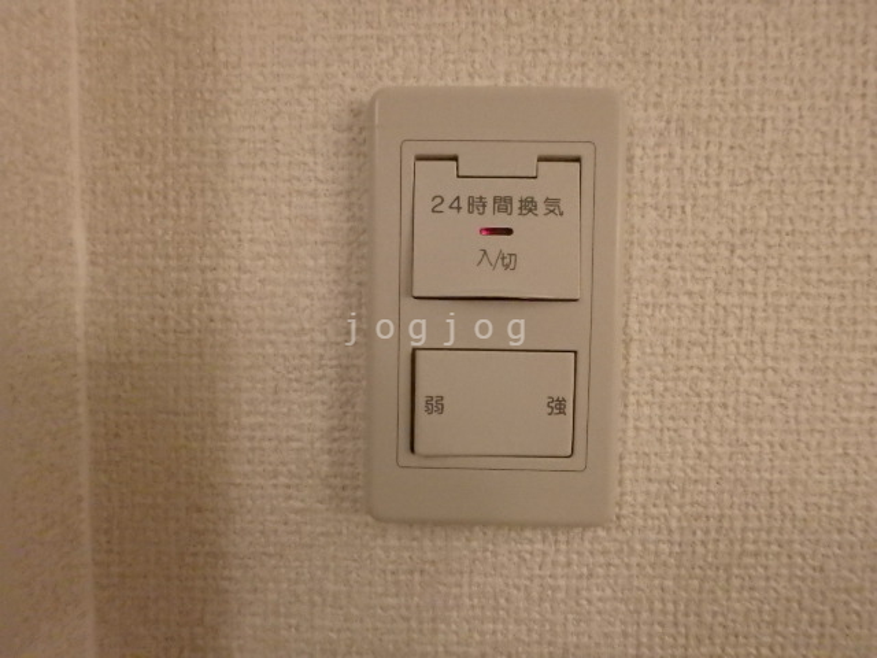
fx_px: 532
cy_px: 329
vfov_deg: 63.4
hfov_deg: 79.0
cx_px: 438
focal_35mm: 21
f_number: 3.5
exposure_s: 1/320
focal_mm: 3.7
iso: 2500
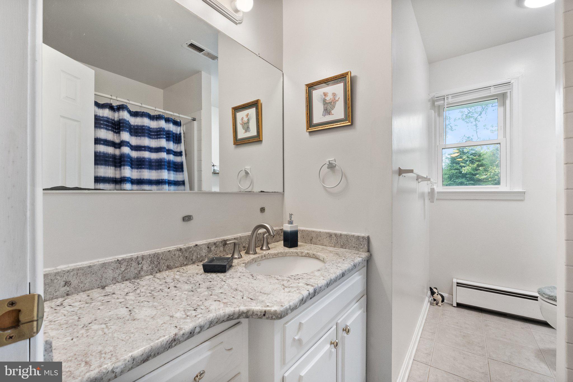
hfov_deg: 100.4
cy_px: 191
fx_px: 239
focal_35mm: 15
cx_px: 286
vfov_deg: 77.3
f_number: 8
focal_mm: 10
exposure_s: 1/8
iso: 800
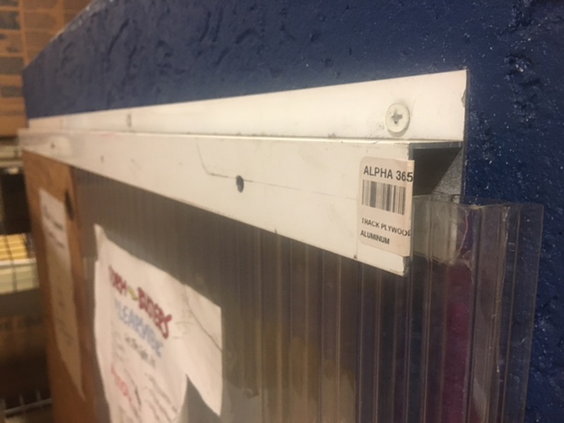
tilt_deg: -9.3
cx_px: 282
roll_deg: -0.3
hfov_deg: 61.7
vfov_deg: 48.2
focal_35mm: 29
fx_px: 472
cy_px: 212
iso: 200
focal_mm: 4.15
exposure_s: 1/20
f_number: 2.2
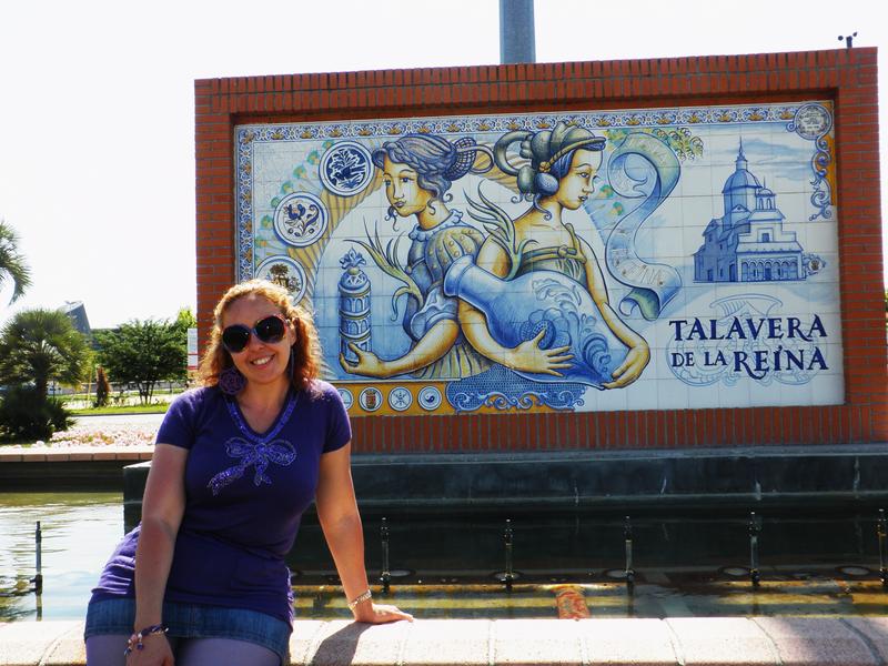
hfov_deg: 51.4
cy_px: 333
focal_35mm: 36
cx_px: 444
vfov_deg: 39.7
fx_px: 924
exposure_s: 1/125
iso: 64
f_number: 5.6
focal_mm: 6.3
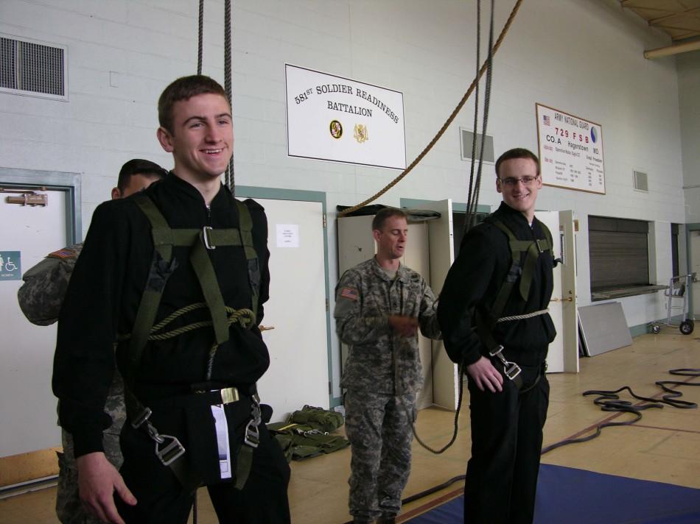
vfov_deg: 40.7
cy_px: 262
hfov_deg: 52.6
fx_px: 708
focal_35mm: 35
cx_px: 350
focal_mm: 8.9
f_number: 2.8
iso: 100
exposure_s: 1/30
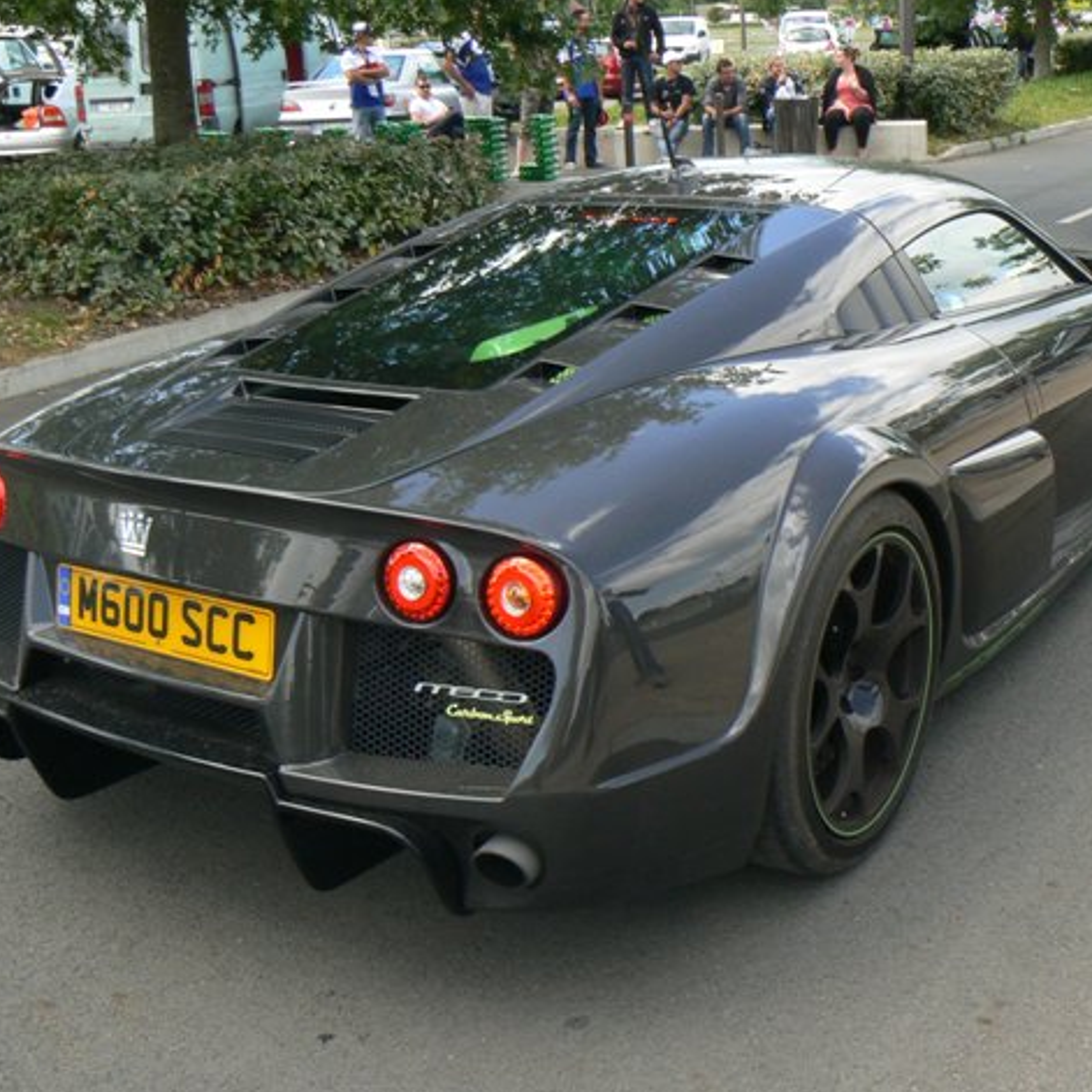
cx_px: 626
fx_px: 1535
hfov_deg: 39.1
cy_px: 548
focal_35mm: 43
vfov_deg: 39.2
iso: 100
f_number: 8
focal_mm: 6
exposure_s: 1/80
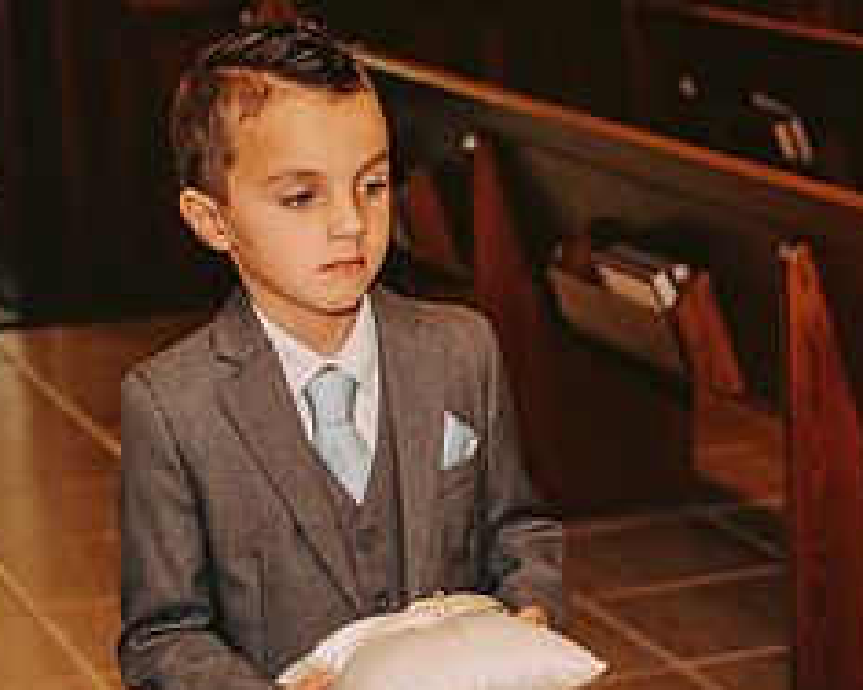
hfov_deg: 16.0
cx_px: 1010
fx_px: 2963
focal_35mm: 116
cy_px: 299
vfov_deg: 13.3
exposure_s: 1/125
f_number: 2.8
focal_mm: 50
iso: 800
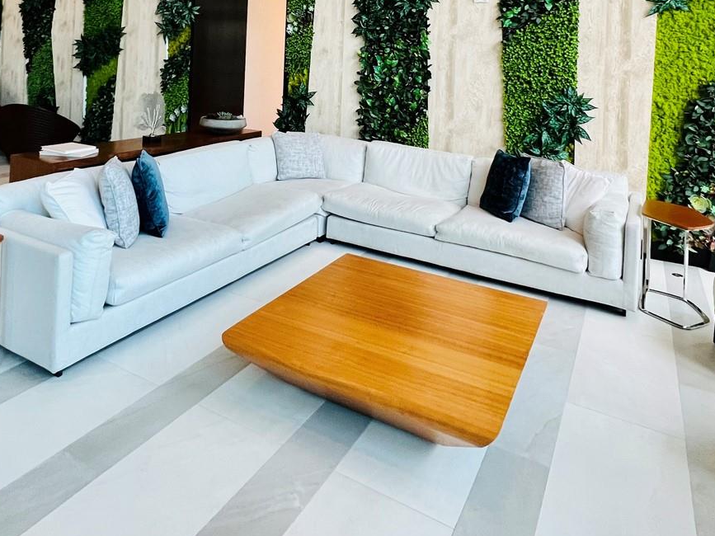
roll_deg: -1.4
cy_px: 53
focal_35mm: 24
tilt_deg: -0.9
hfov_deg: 71.6
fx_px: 496
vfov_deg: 50.4
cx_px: 345
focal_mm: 1.57
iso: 160
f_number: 1.8
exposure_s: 1/99
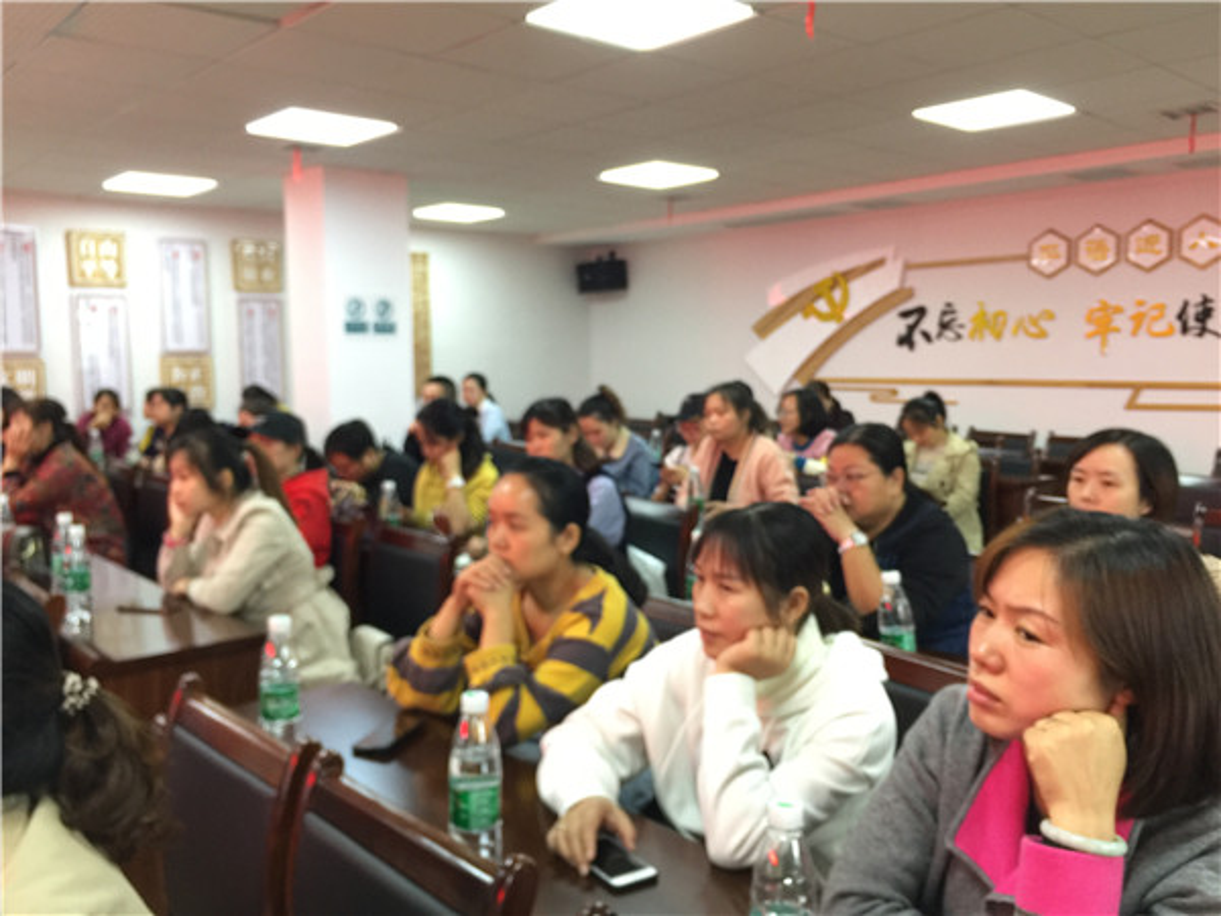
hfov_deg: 61.7
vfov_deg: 48.2
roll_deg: +0.3
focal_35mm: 29
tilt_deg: -3.3
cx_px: 610
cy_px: 458
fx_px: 1023
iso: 100
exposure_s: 1/17
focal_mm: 4.15
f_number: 2.2
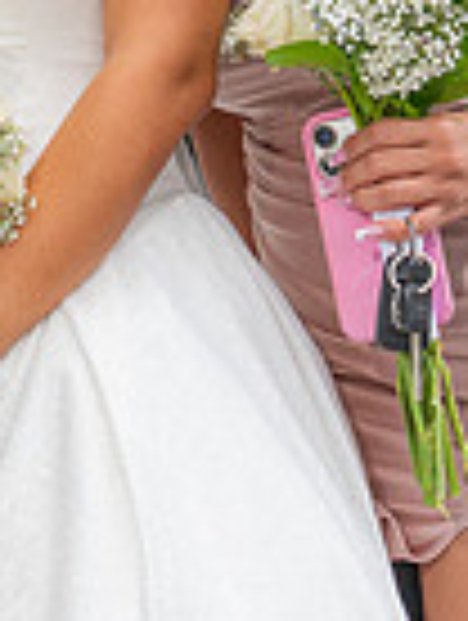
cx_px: 14
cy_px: -207
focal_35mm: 241
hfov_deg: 6.2
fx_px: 4331
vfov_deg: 8.1
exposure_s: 1/200
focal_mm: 56
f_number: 5.6
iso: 200
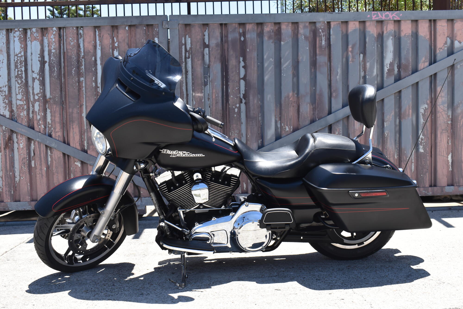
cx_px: 232
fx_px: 598
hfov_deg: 42.3
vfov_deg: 29.0
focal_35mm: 46
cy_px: 154
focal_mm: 31
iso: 200
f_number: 8
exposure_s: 1/250
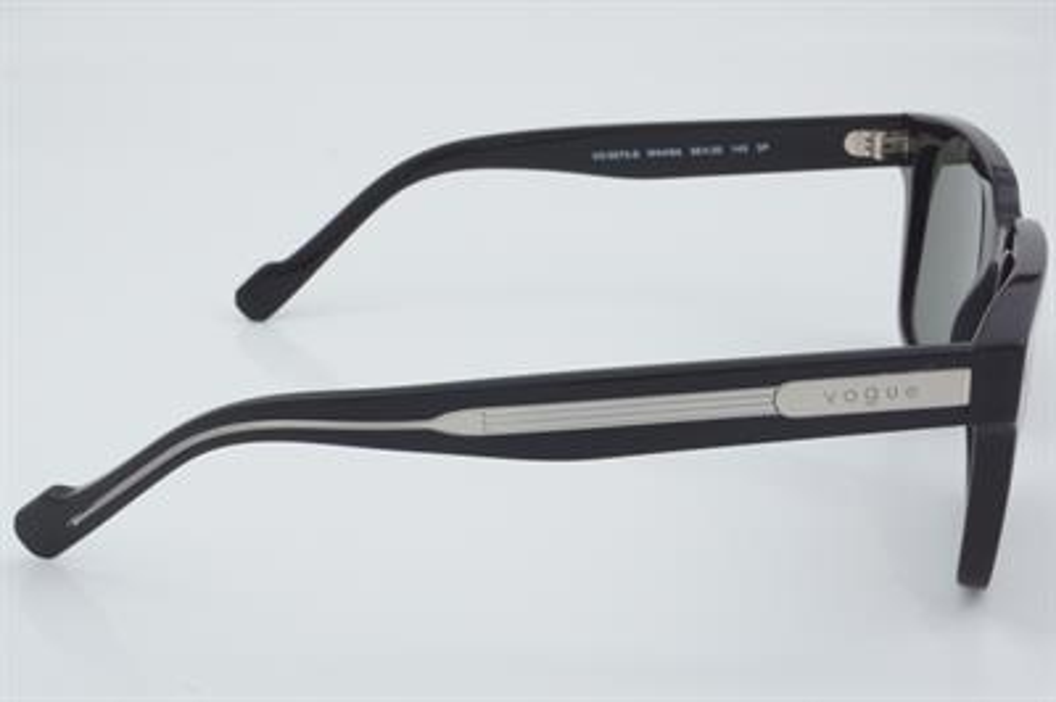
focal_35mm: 68
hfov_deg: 29.9
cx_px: 528
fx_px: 1978
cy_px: 351
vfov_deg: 20.1
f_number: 32
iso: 100
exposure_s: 1/3
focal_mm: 45
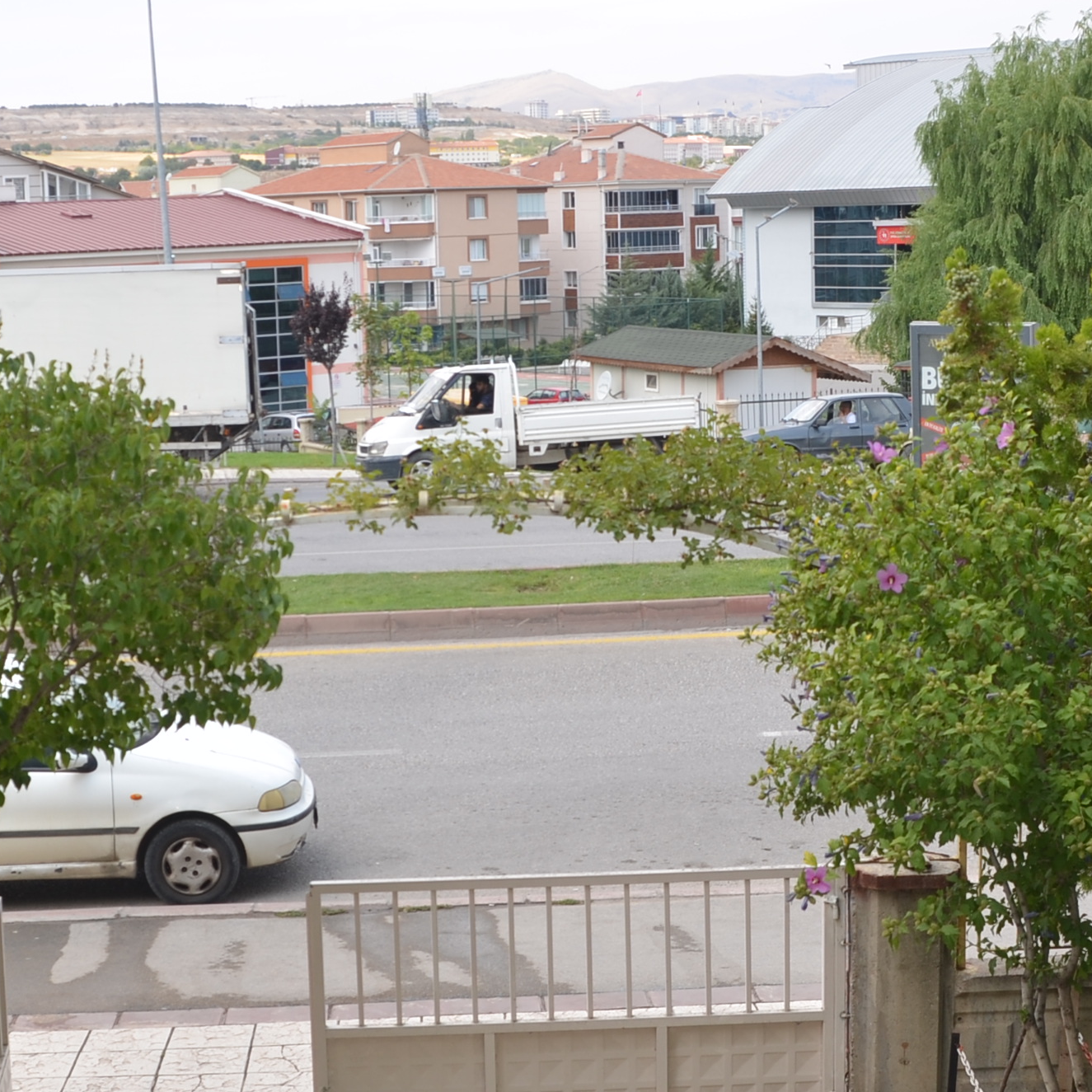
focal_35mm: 71
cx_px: 403
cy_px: 578
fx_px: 2534
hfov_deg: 24.2
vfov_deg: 24.3
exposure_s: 1/250
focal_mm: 20
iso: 100
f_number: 5.6
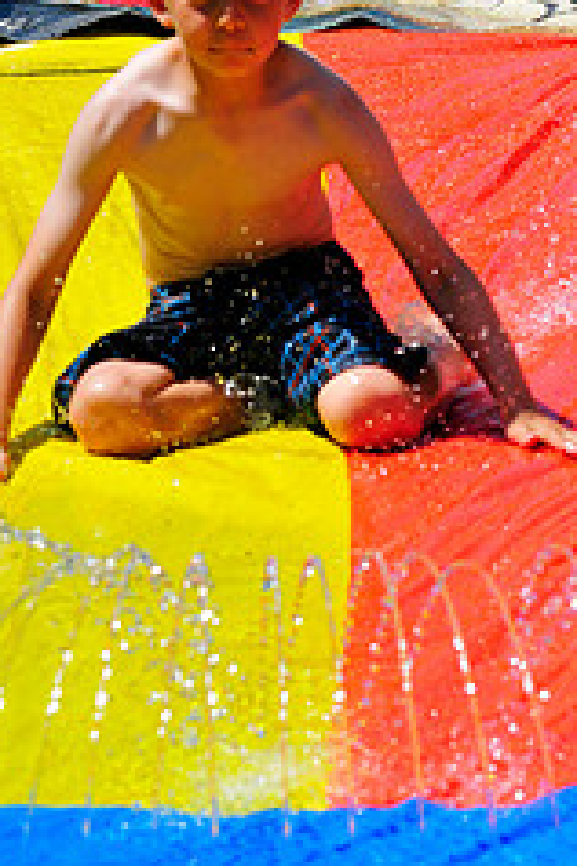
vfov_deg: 10.3
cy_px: 245
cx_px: 236
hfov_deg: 6.9
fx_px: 4784
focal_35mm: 199
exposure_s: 1/800
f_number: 7.1
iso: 200
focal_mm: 70
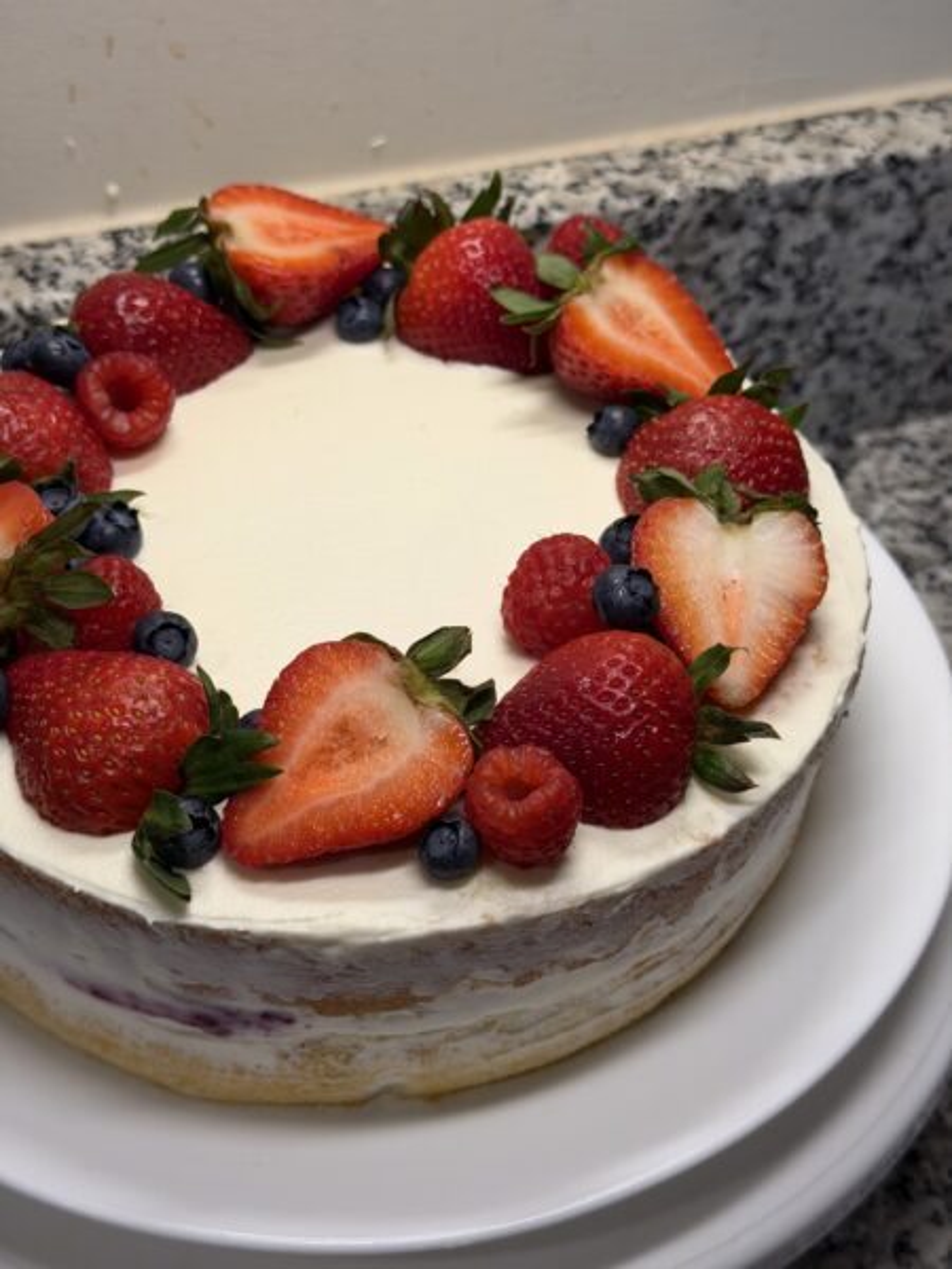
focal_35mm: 48
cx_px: 476
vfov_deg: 39.7
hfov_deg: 30.3
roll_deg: -3.0
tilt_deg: -44.0
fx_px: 1760
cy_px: 634
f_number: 1.78
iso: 100
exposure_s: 1/85
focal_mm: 6.76
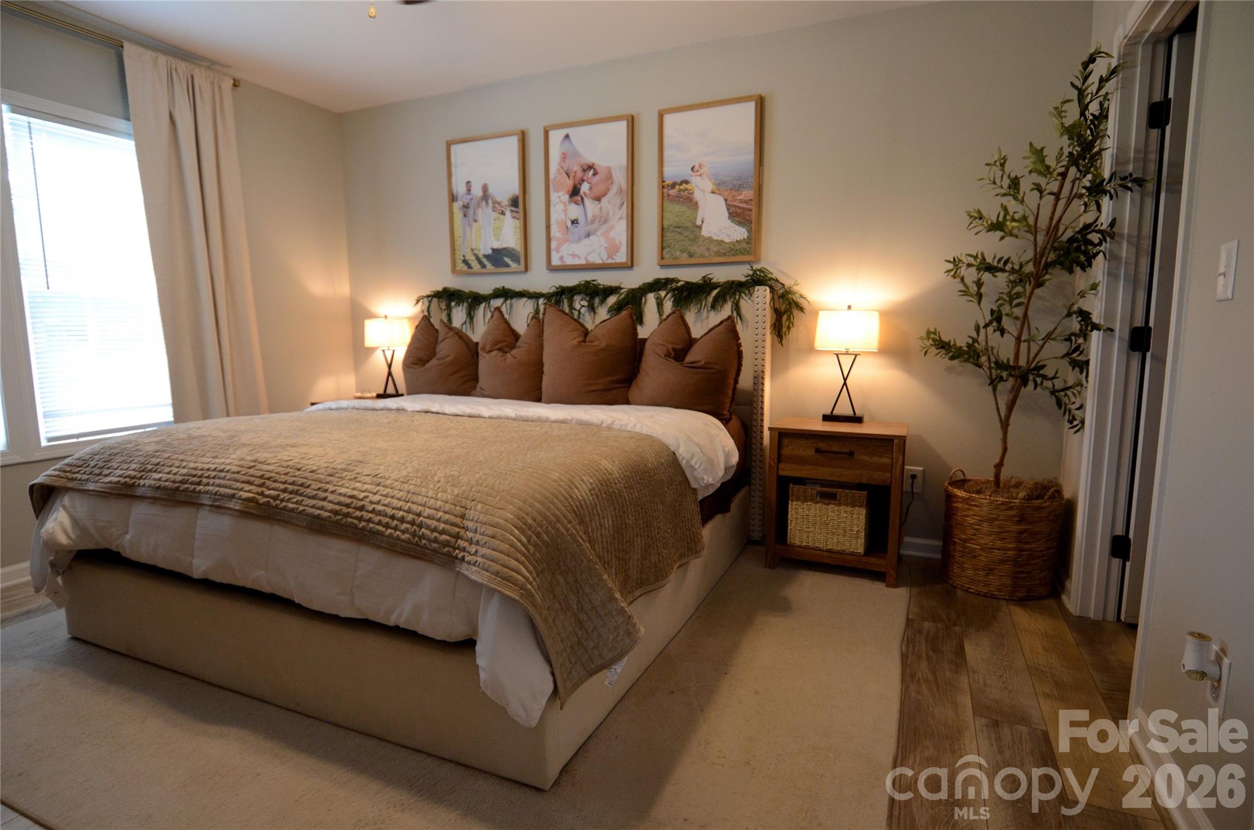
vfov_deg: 67.1
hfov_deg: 90.1
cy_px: 415
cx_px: 627
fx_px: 626
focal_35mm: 18
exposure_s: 1/80
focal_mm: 12
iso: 1000
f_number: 4.5
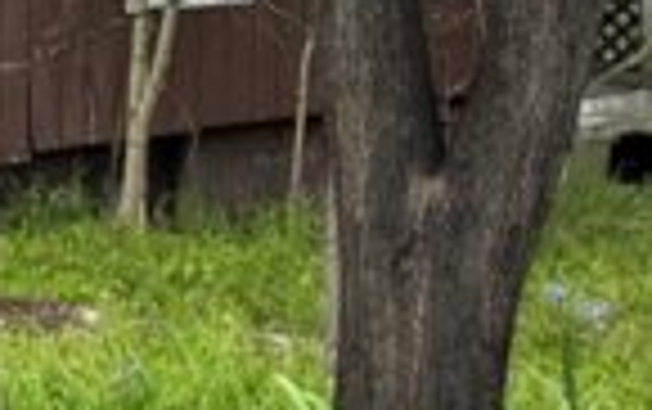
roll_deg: +0.8
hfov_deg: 12.9
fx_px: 2491
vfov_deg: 9.3
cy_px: -5
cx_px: -661
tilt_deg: -5.2
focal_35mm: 140
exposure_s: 1/2105
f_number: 1.78
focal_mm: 6.76
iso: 80
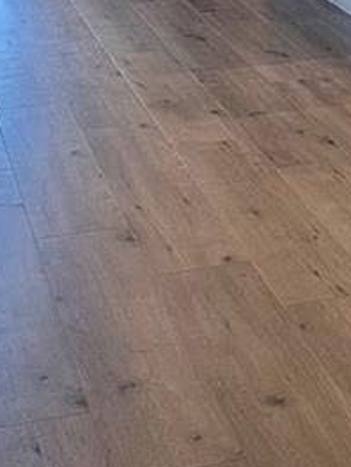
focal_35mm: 109
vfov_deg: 16.6
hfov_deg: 13.0
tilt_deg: -1.4
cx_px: 491
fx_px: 1474
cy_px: -216
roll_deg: -0.9
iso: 200
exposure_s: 1/60
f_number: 1.78
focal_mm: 6.86
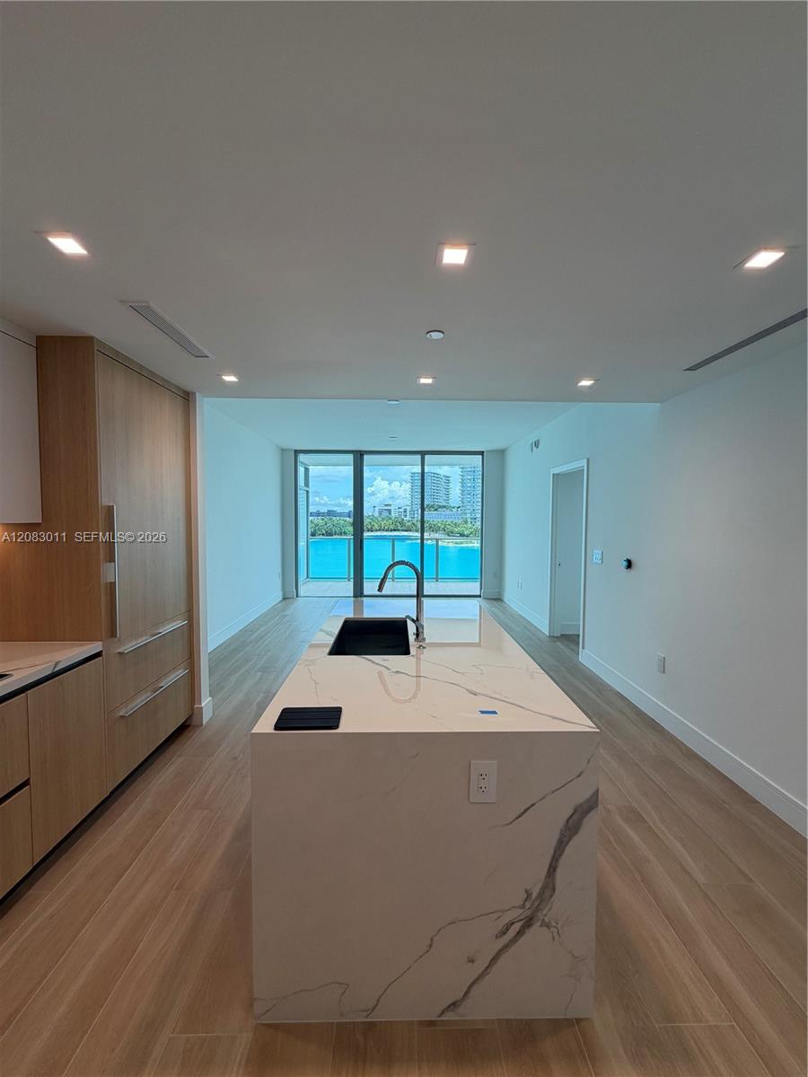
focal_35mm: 14
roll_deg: -0.6
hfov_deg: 85.7
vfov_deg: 102.1
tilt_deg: -3.2
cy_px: 538
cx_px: 404
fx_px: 436
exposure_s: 1/121
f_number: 2.2
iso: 50
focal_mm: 2.22
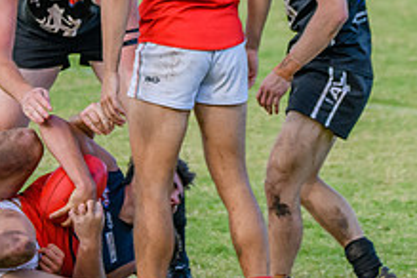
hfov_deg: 3.7
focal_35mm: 554
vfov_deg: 2.5
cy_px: -11
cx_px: -3
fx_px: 6417
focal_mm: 150
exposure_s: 1/2000
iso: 2000
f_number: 5
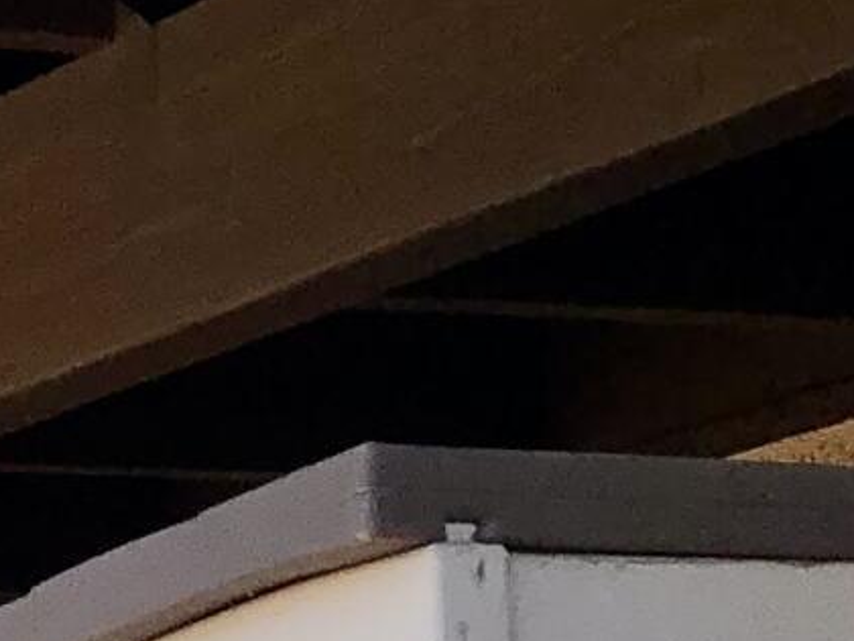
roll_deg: +1.6
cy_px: 1817
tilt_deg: -3.2
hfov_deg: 8.4
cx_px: -1653
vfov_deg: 6.8
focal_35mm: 200
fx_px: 4934
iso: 20
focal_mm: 3.99
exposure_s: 1/1312
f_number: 1.8
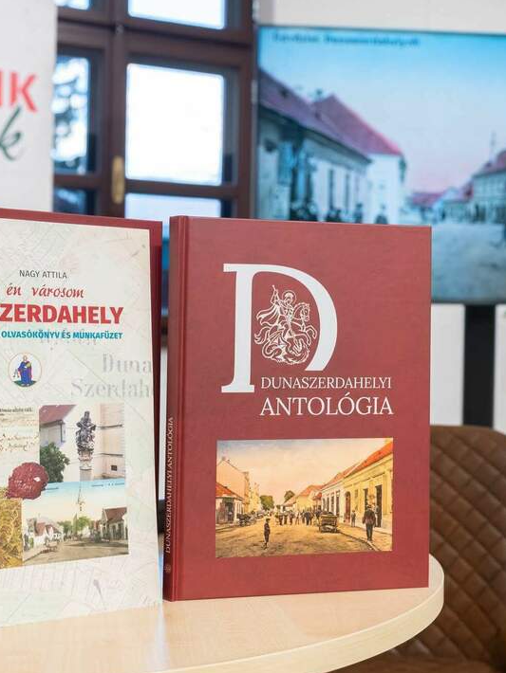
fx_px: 1110
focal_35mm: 57
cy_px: 298
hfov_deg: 25.5
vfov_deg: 33.7
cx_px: 346
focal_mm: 35
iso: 1800
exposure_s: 1/640
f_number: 5
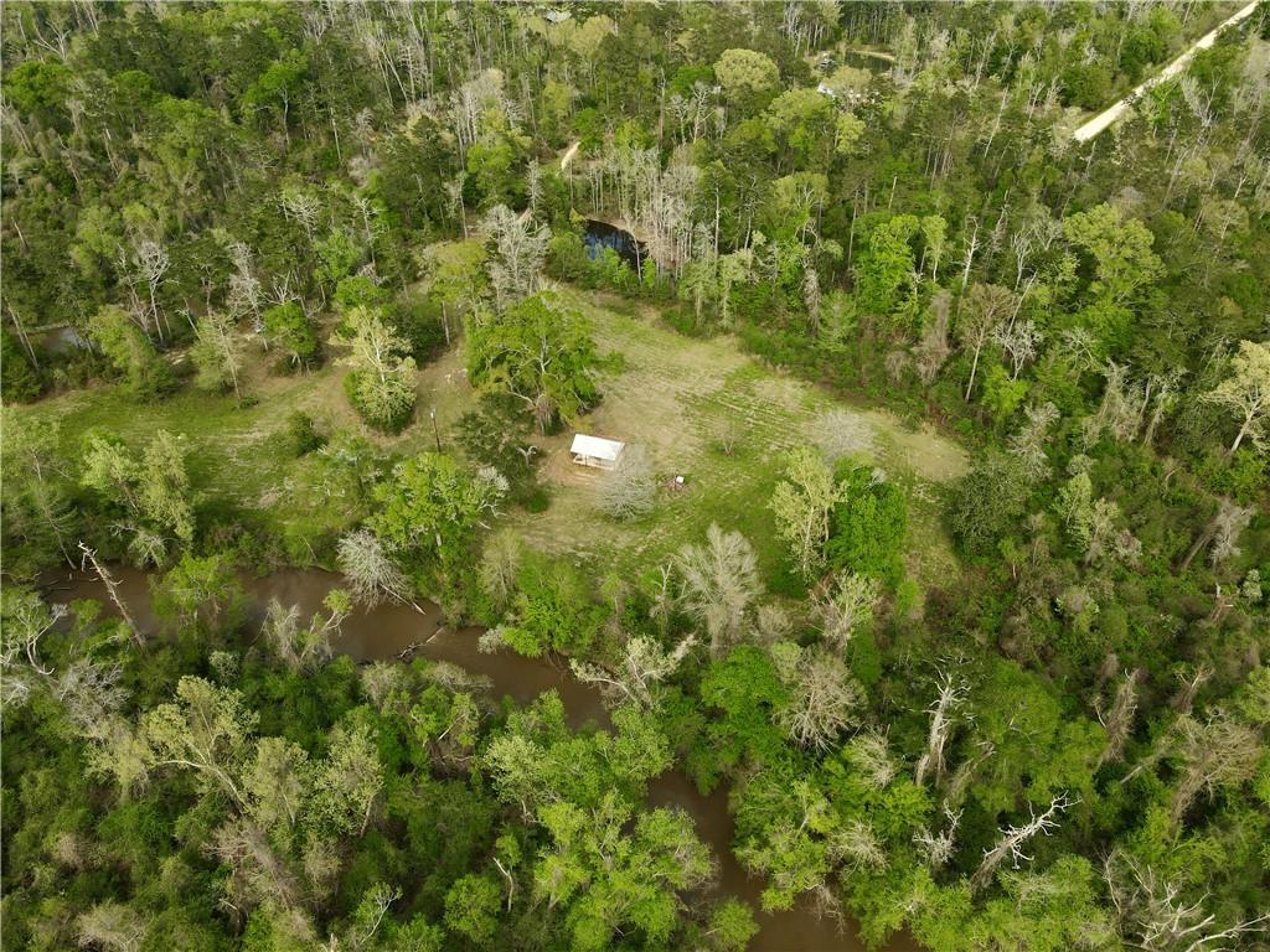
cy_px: 476
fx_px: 881
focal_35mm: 24
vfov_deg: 56.8
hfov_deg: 71.6
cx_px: 635
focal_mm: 4.5
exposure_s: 1/320
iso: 100
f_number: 2.8
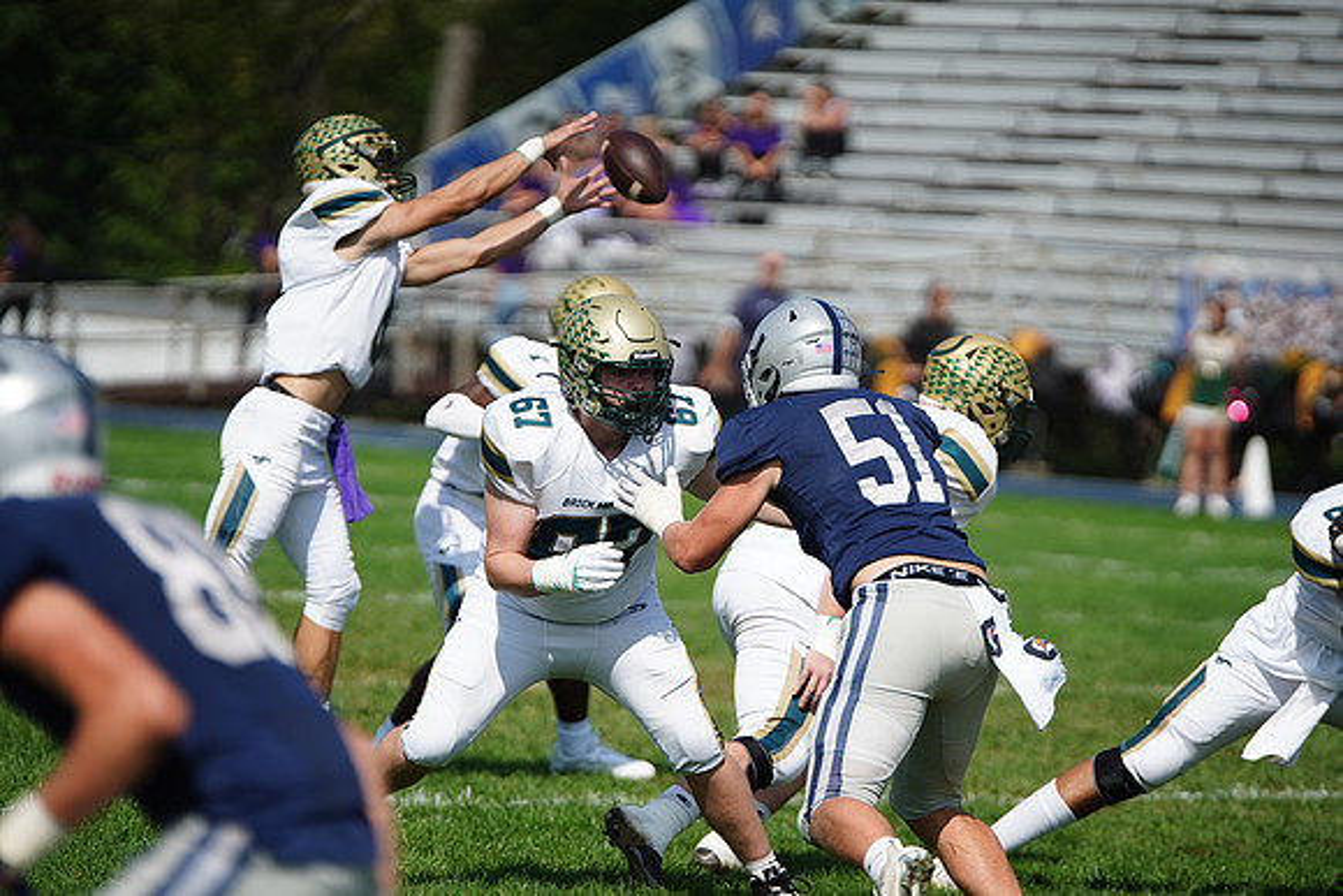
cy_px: 448
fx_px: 9739
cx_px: 672
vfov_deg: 5.3
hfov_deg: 7.9
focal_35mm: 261
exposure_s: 1/8000
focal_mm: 261
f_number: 2.8
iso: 400
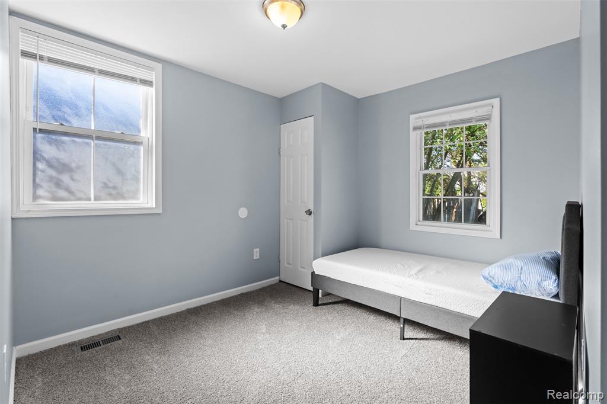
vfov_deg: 73.7
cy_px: 202
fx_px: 270
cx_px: 304
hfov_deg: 96.8
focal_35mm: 16
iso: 400
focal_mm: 16
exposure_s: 1/10
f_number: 8
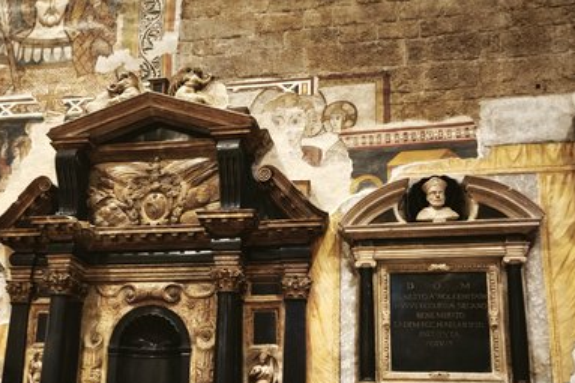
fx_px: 639
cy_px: 309
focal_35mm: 40
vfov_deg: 32.4
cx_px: 234
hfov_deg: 48.2
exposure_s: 1/20
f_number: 1.7
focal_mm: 5.35
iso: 3200
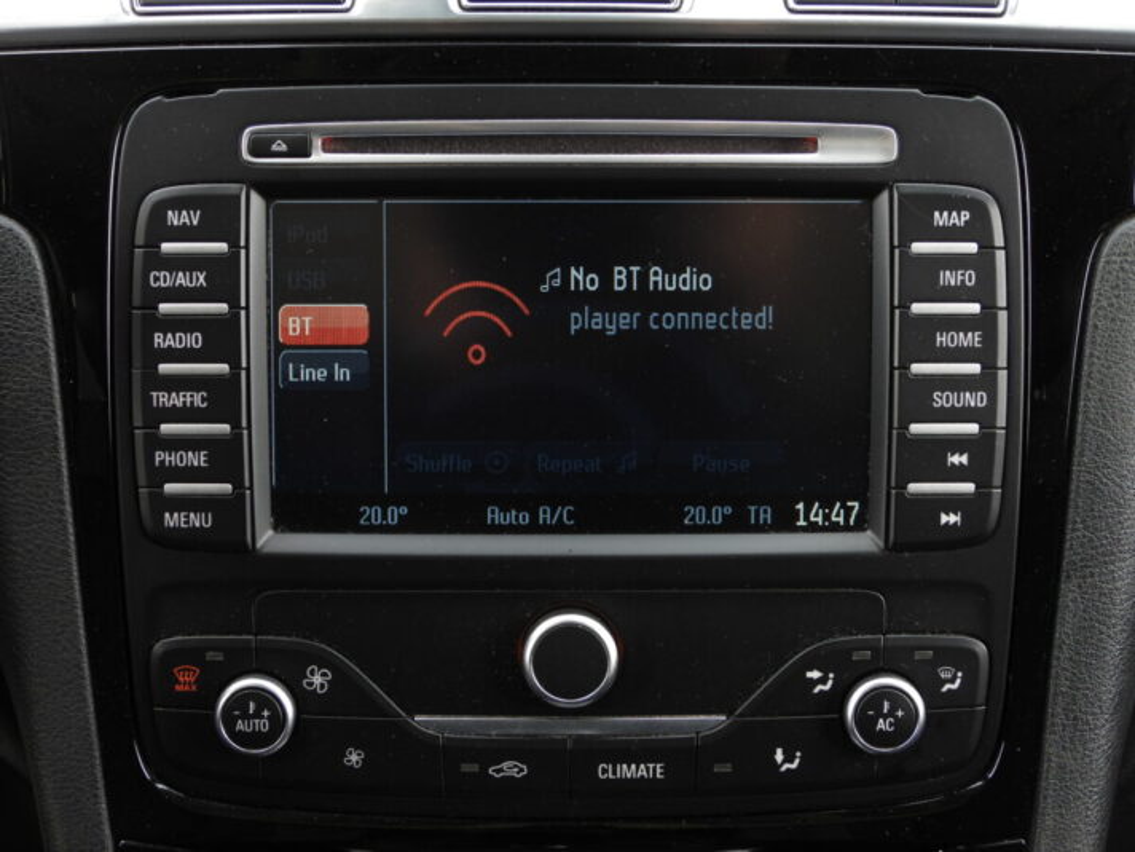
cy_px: 426
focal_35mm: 75
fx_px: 2459
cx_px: 568
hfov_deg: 26.0
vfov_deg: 19.6
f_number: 3.5
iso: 100
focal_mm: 13.5
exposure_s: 1/60
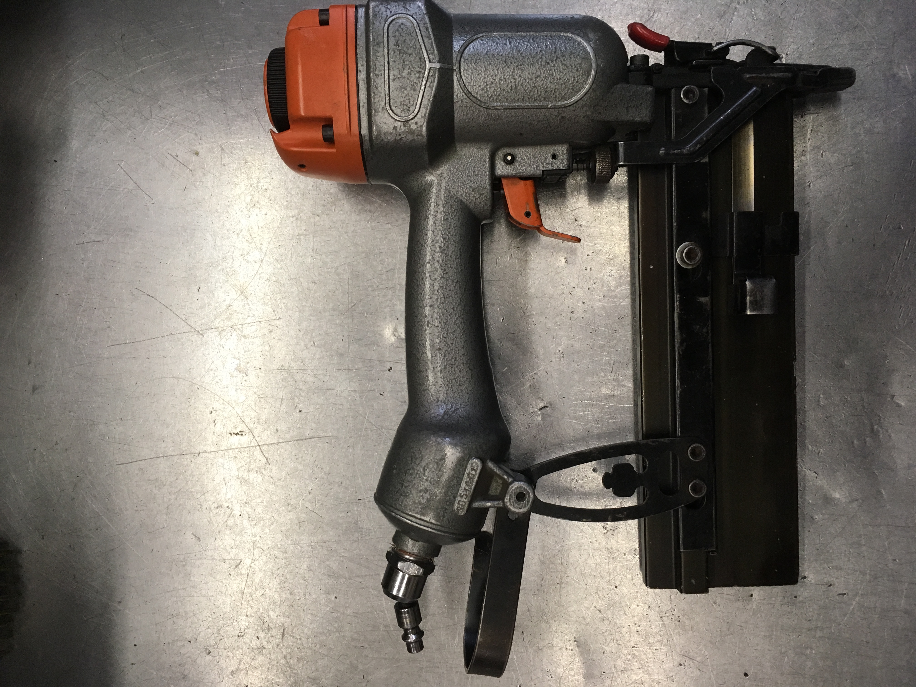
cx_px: 458
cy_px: 344
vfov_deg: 48.2
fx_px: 767
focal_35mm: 29
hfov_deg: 61.7
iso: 40
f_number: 2.2
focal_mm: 4.15
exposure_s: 1/30
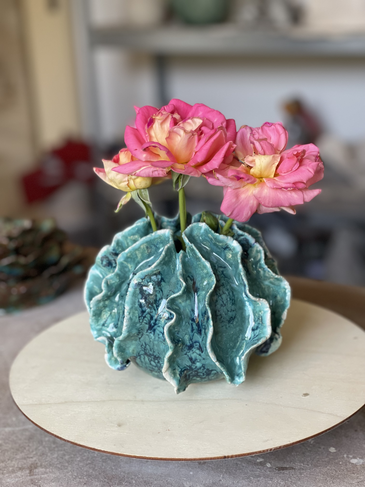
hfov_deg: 22.9
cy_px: 244
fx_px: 900
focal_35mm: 64
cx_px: 182
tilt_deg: -17.9
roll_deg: +3.6
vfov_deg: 30.3
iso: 160
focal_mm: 7.5
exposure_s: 1/121
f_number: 2.2
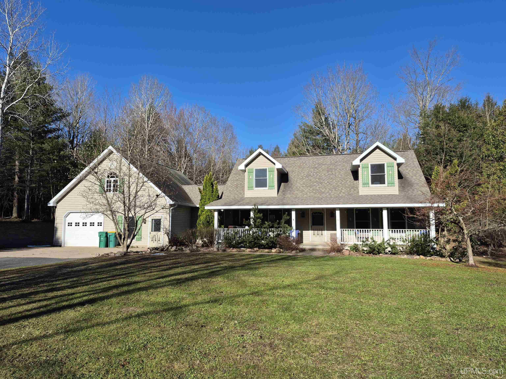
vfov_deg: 58.9
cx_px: 253
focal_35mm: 23
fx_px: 336
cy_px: 190
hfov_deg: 73.9
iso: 25
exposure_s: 1/1780
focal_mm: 5.4
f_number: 1.8
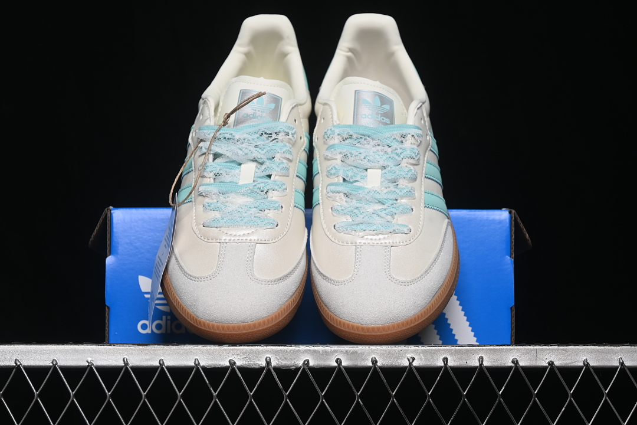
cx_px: 318
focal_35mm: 75
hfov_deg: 27.0
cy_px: 212
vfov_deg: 18.2
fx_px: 1327
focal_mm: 50
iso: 160
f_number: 6.3
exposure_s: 1/60
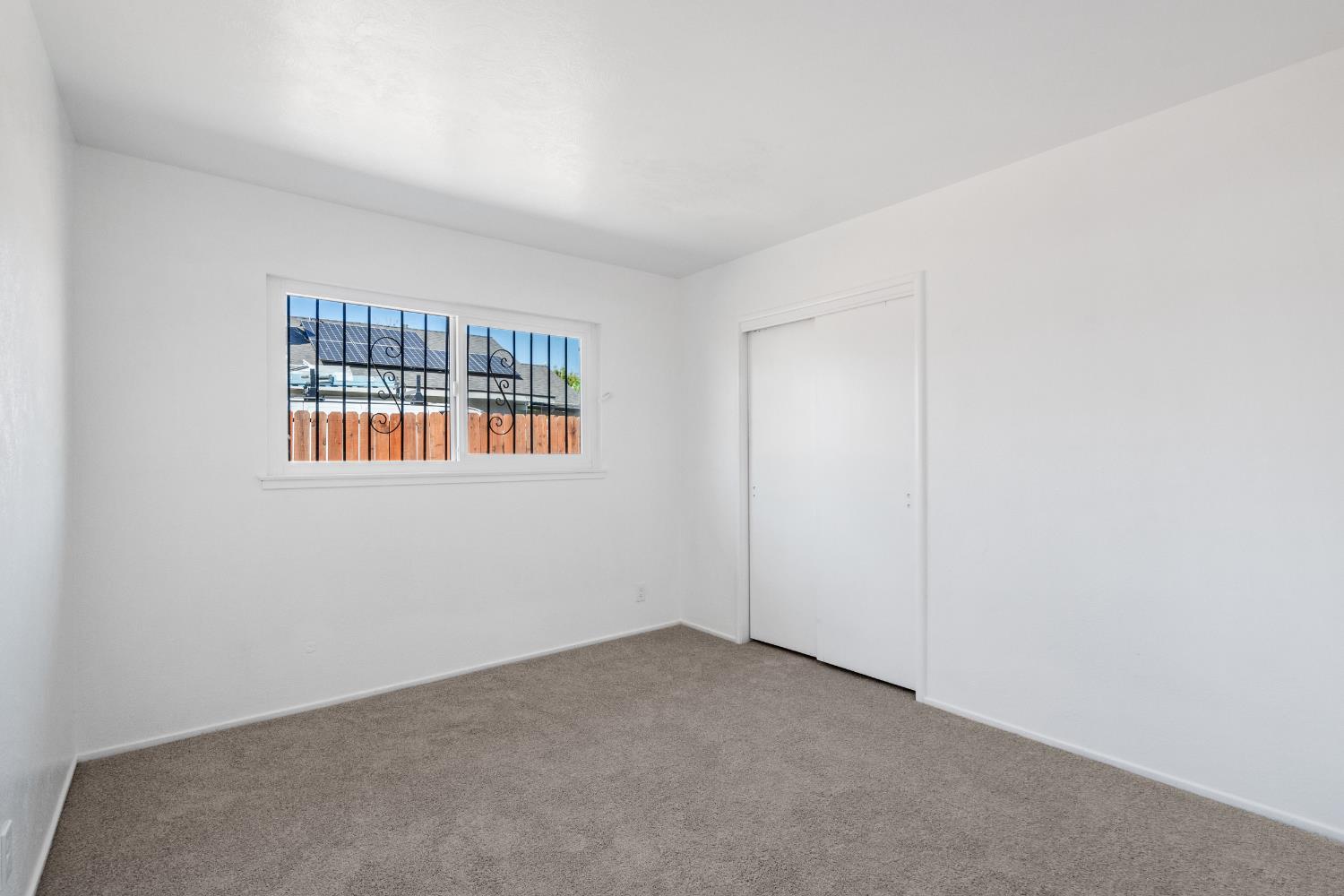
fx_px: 597
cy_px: 448
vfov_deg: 73.7
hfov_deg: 96.7
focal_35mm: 16
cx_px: 672
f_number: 11
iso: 4000
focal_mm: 16
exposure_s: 1/30
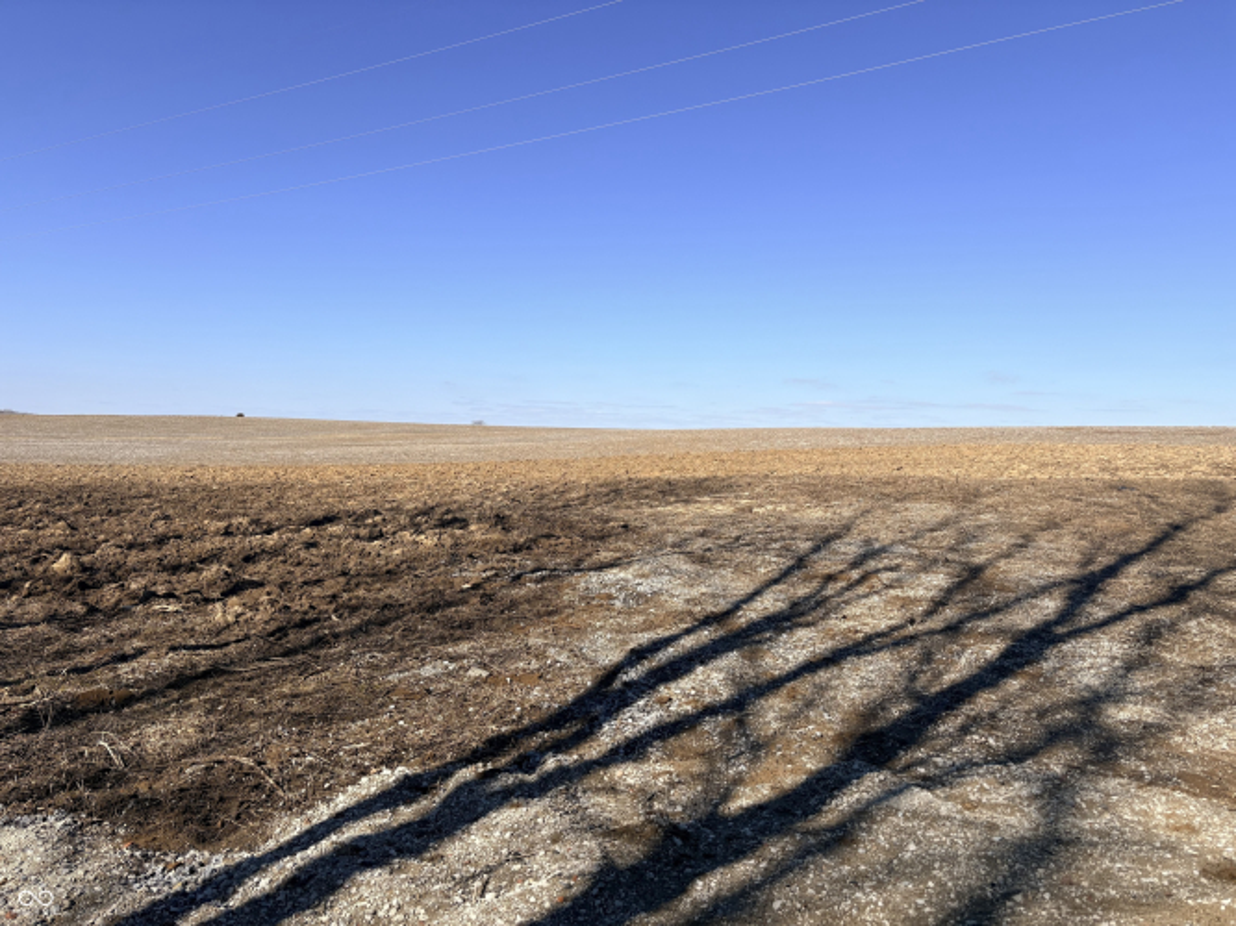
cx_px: 618
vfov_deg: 53.0
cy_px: 463
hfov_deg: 67.3
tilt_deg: -1.5
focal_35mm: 26
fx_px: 928
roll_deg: -1.8
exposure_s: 1/4065
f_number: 1.6
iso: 50
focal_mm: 5.96
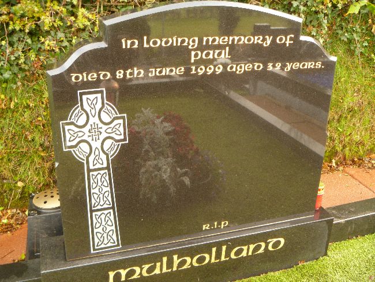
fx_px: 412
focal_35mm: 38
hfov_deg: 49.0
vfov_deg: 37.7
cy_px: 141
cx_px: 188
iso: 100
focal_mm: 6.8
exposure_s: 1/15
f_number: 3.6
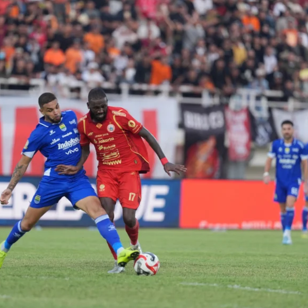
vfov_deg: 3.9
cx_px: 120
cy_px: 162
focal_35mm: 450
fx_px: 4530
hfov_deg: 3.9
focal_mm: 300
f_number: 2.8
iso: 1000
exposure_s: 1/1250
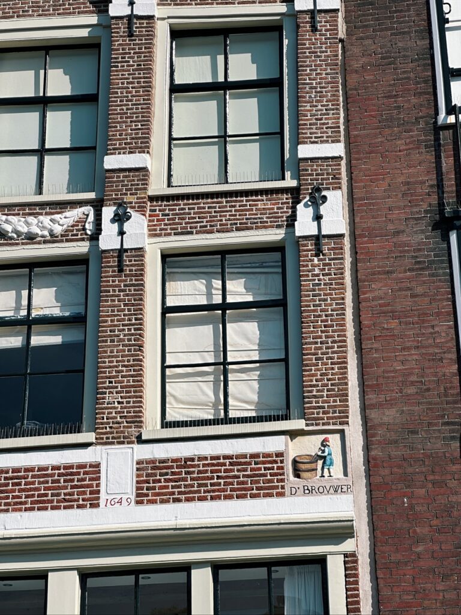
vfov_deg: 25.3
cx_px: 230
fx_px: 1367
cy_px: 308
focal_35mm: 77
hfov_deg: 19.1
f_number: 2.8
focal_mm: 9
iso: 32
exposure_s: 1/1206
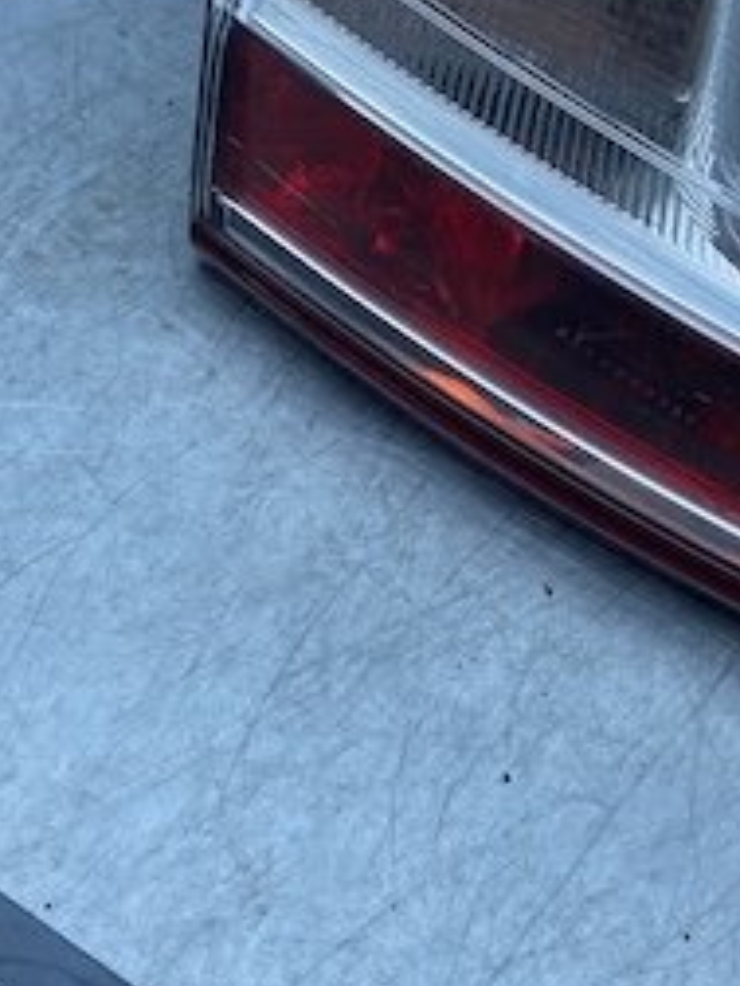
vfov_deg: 29.3
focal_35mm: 66
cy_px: 380
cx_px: 619
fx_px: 1881
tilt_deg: -46.3
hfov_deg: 21.9
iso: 32
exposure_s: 1/822
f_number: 1.8
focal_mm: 4.25
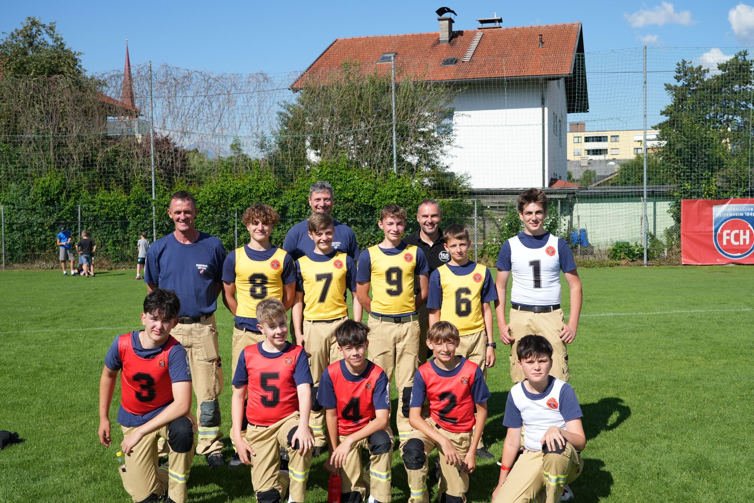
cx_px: 377
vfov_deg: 31.9
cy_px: 252
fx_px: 880
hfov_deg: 46.4
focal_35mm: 42
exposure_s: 1/1250
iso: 320
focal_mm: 42
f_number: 6.3
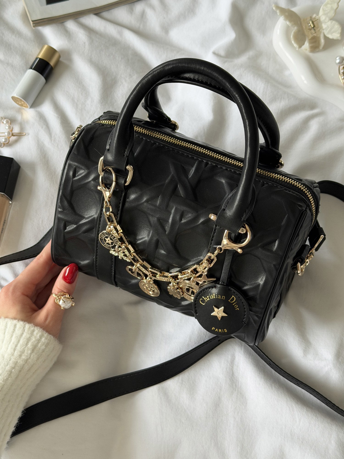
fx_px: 636
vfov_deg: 39.7
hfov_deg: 30.3
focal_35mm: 48
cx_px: 172
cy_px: 230
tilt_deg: -72.7
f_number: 1.78
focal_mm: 6.76
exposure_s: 1/92
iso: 100
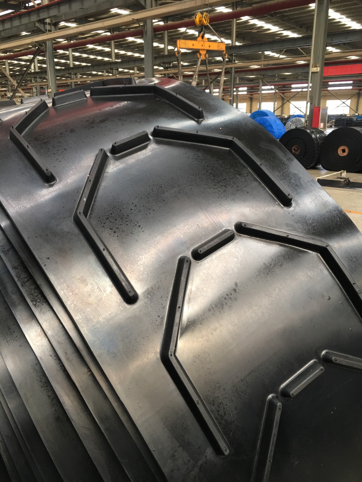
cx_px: 181
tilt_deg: -15.8
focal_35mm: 29
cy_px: 241
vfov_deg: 61.7
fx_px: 404
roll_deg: +0.2
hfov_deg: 48.2
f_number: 2.2
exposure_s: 1/33
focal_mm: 4.15
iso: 40
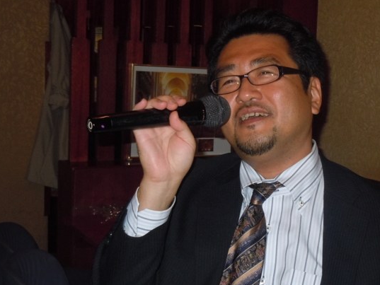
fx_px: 736
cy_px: 143
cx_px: 273
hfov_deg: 28.6
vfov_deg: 21.9
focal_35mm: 67
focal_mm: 8.1
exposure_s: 1/30
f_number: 4.6
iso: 200
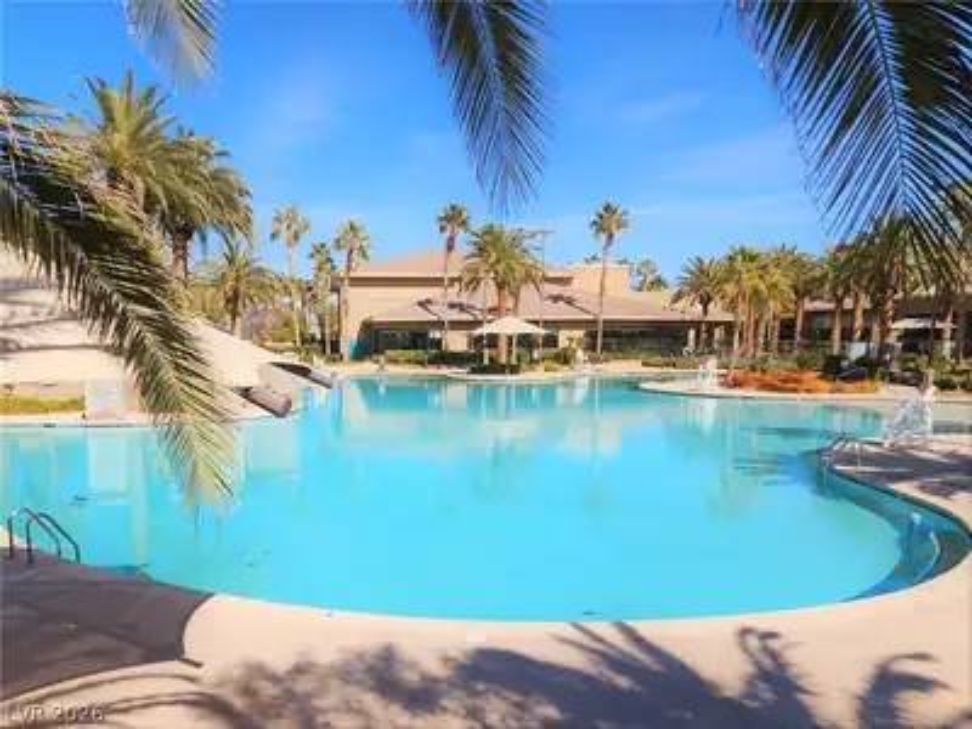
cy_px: 364
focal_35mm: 23
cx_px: 486
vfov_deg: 58.9
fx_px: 646
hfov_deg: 73.9
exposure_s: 1/1199
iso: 12
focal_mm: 6.4
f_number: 1.8
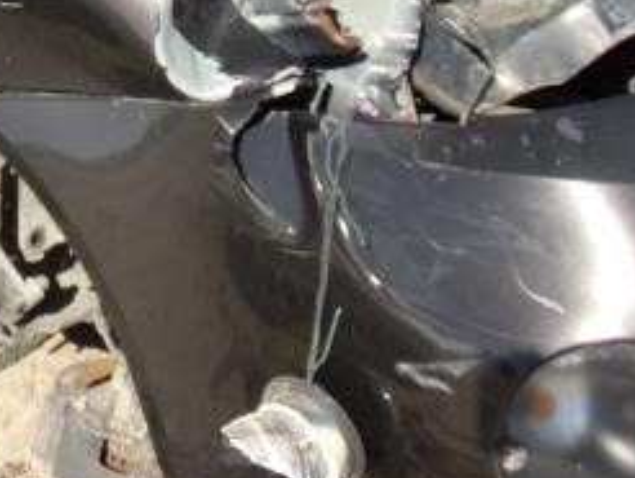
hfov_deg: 24.6
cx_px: 126
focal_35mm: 78
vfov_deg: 18.1
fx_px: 1432
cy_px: -78
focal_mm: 4.3
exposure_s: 1/800
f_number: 3.3
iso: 80
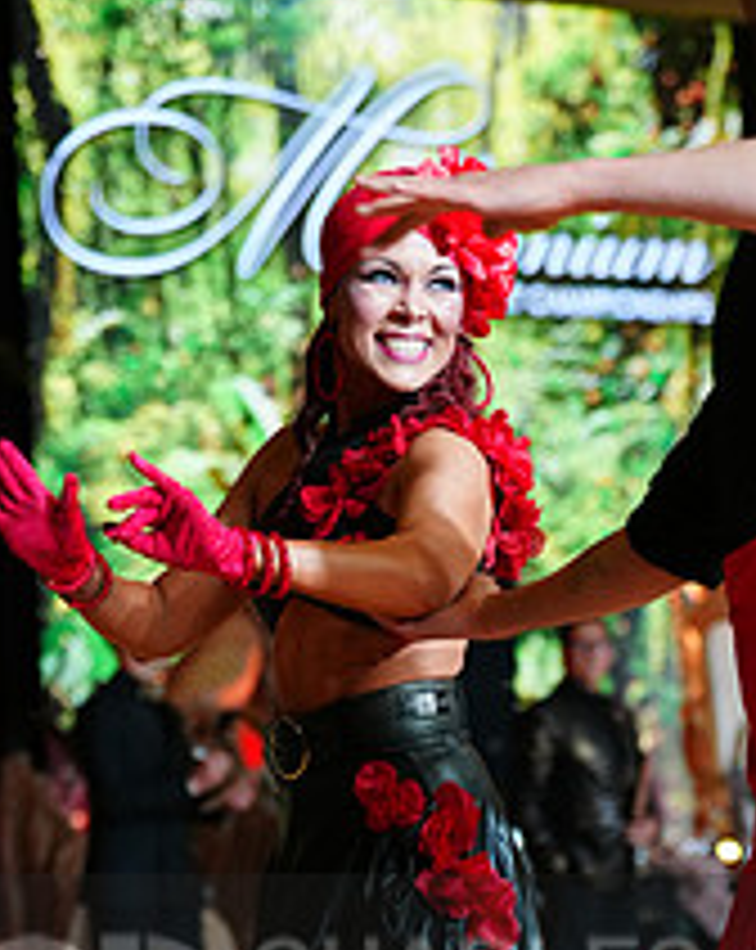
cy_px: 1027
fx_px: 5077
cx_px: 529
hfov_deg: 8.5
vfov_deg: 10.6
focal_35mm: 181
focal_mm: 70
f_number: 2.8
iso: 2000
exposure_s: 1/320
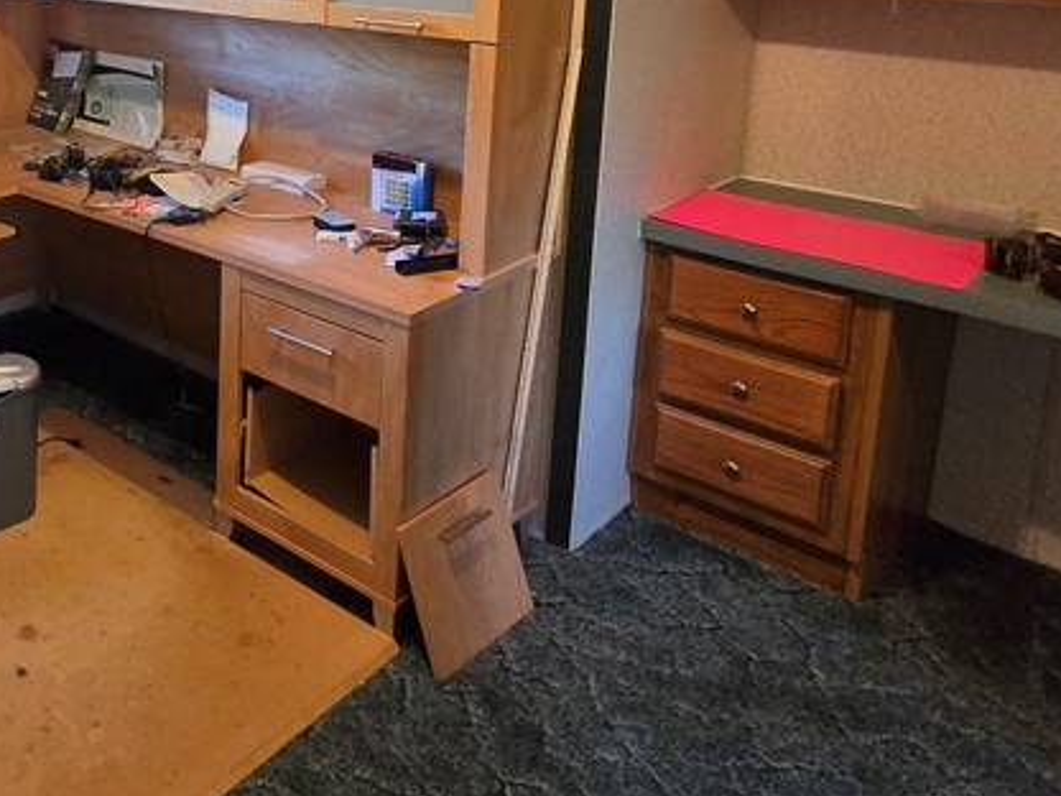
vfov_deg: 40.6
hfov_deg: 46.8
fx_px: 981
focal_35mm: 32
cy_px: 71
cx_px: -15
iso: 500
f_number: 2.2
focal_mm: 2.2
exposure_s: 1/60
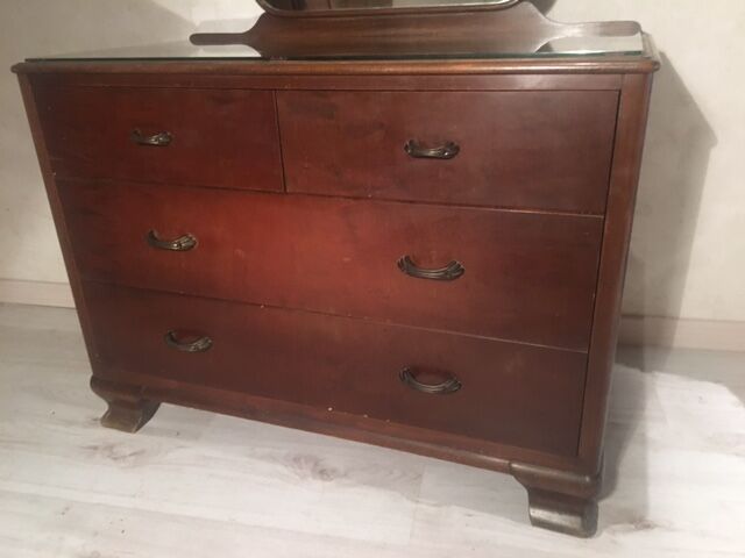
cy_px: 279
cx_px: 372
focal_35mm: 29
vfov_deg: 48.2
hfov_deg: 61.7
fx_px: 624
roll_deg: +3.7
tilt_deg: -23.9
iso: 400
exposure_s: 1/17
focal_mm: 4.15
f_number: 2.2
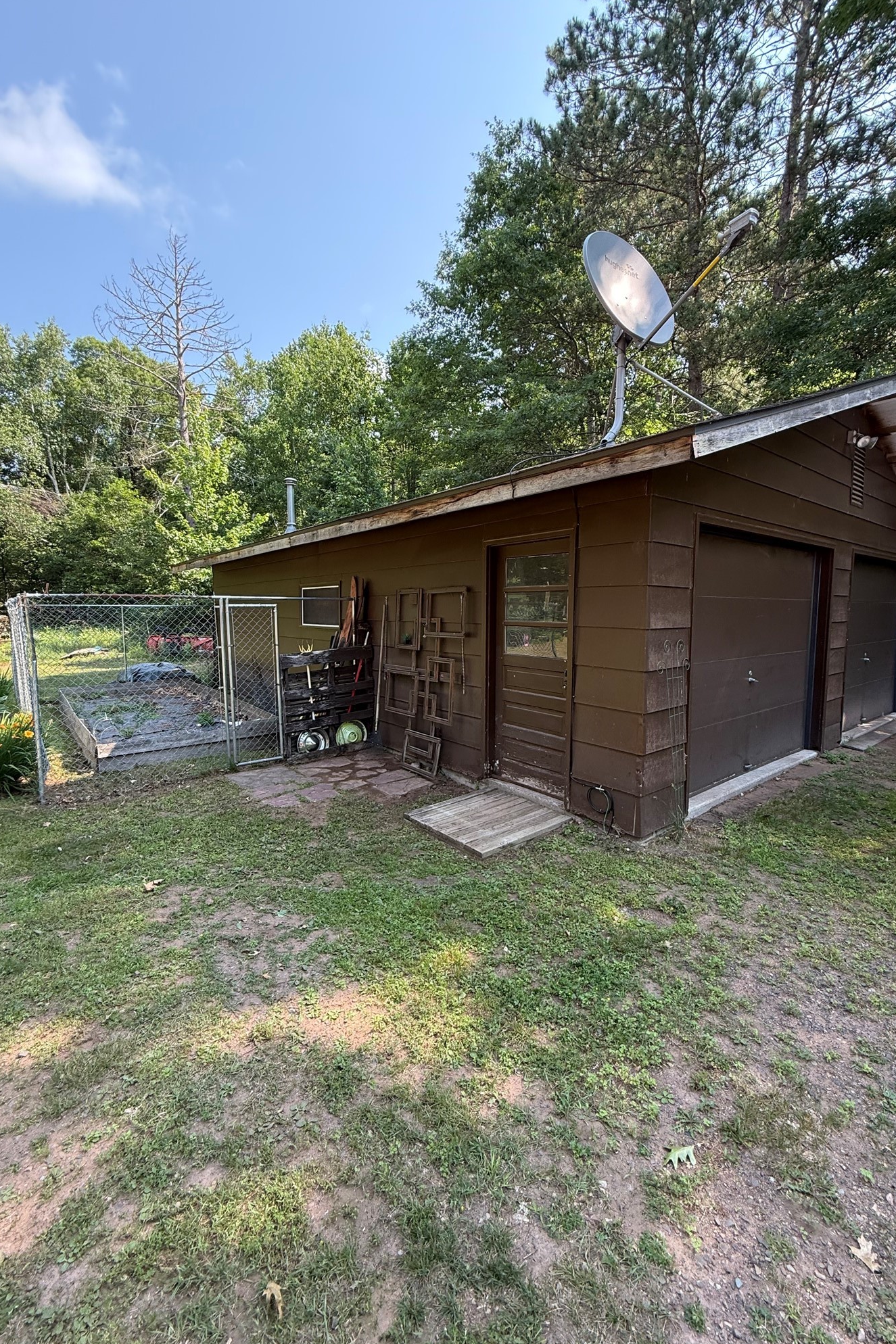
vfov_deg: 100.4
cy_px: 667
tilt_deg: -5.3
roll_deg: -0.3
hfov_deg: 77.3
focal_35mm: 15
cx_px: 469
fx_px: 560
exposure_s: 1/157
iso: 64
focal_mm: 2.22
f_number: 2.2
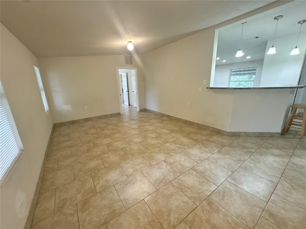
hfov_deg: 102.1
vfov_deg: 85.7
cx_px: 153
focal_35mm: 14
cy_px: 114
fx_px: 124
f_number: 2.2
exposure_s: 1/60
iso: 200
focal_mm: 2.22
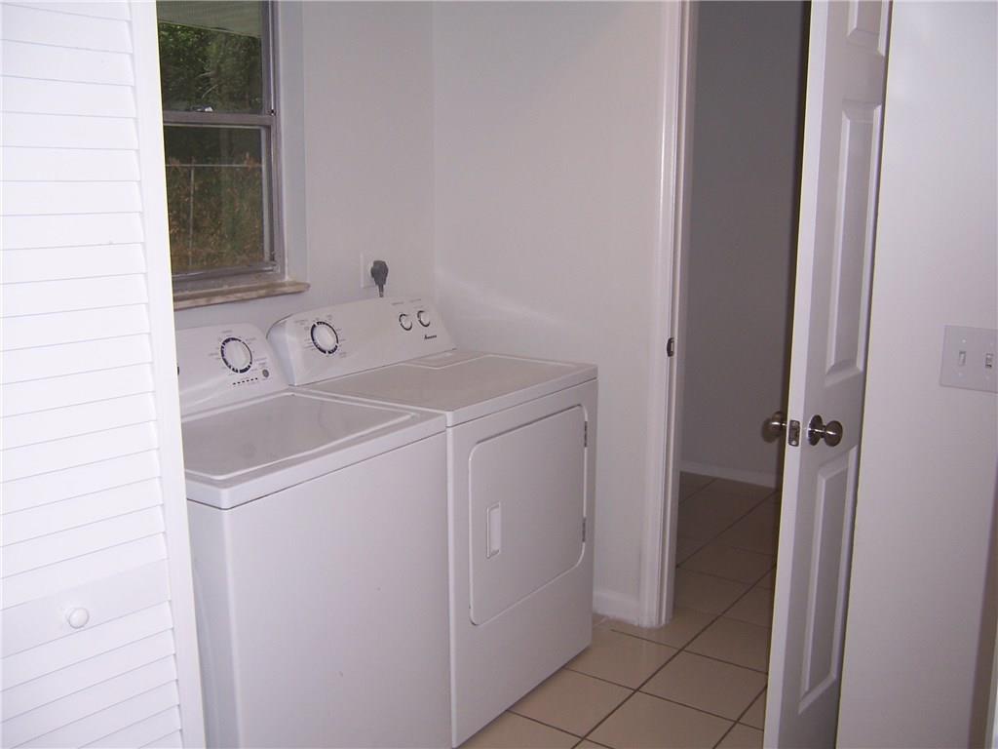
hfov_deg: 55.4
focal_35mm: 33
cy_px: 374
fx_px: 951
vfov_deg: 42.9
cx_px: 499
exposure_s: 1/60
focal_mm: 5.5
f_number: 2.8
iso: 80
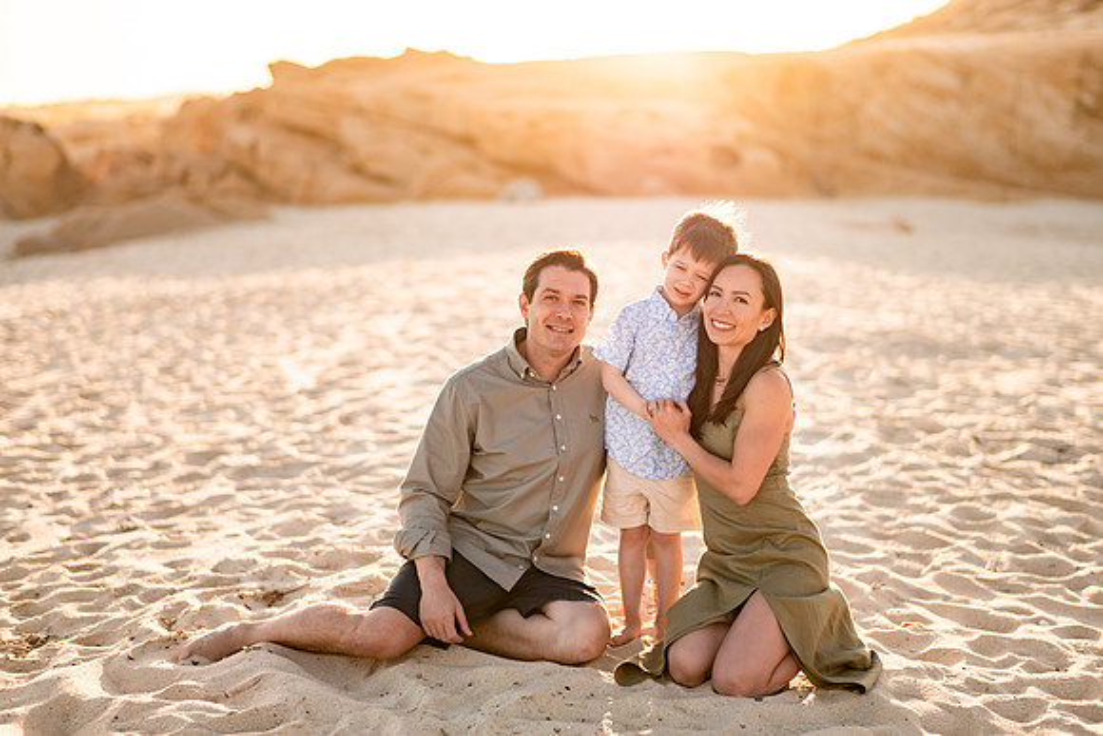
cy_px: 368
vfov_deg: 23.4
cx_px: 552
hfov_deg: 34.5
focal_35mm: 58
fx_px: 1777
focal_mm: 58
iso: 100
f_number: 1.8
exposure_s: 1/3200
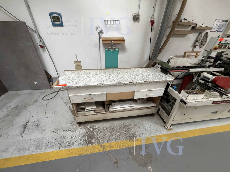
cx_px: 115
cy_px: 86
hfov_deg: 102.1
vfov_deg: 85.7
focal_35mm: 14
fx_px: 93
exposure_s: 1/121
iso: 320
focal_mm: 2.22
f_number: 2.2
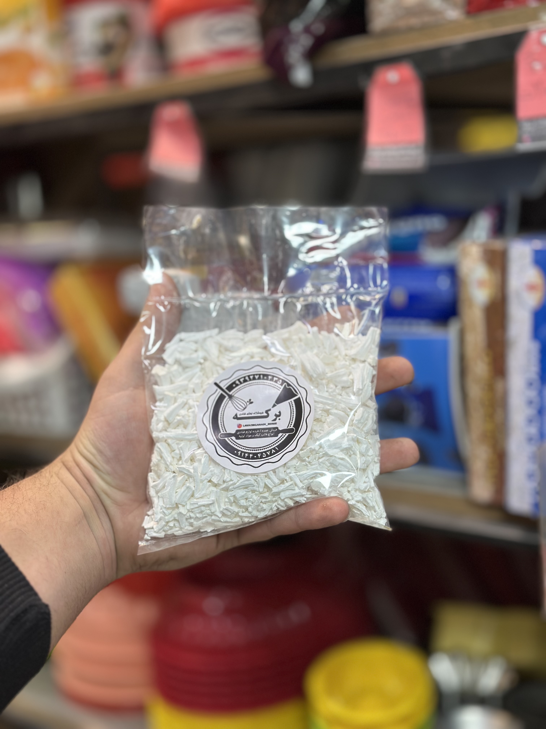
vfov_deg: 39.7
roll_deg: +3.5
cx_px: 273
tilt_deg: -9.0
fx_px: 1009
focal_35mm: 48
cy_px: 364
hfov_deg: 30.3
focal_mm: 6.86
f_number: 1.78
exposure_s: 1/100
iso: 80
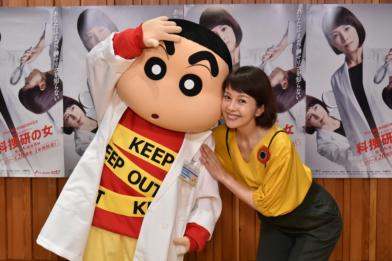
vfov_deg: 29.2
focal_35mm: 46
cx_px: 196
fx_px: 501
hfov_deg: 42.8
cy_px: 130
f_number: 6.3
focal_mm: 46
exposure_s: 1/80
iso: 2000
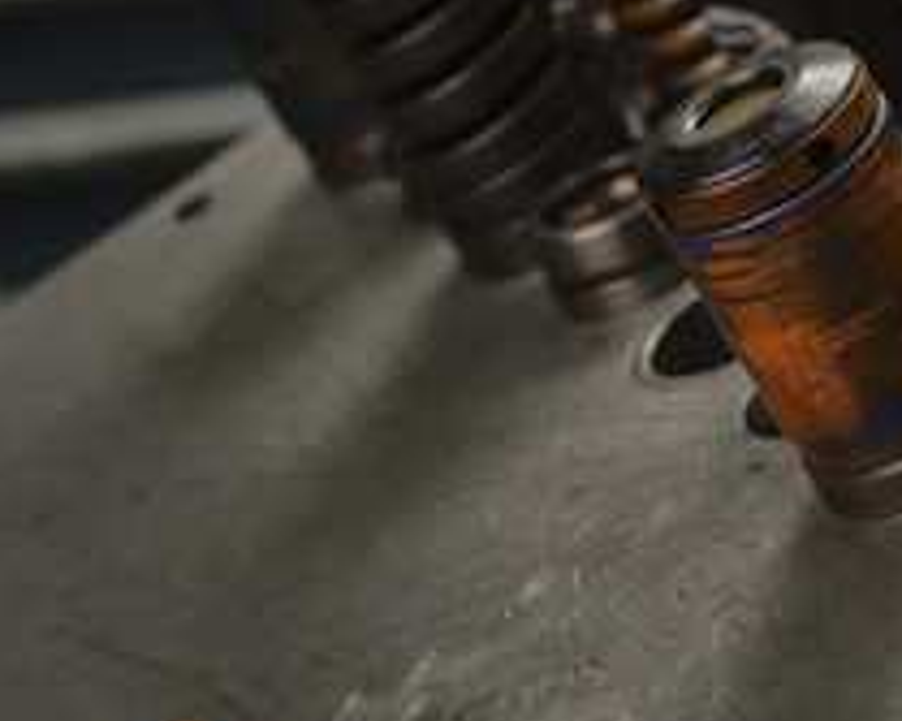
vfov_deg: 6.5
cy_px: 99
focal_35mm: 236
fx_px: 6297
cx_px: 1195
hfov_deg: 8.1
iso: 1250
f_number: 5.6
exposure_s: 1/160
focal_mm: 100
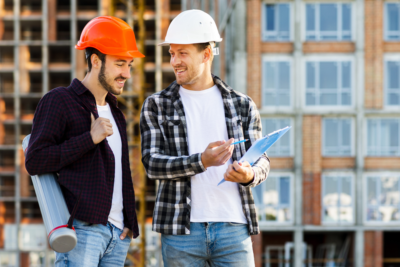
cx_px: 200
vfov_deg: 16.1
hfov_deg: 23.9
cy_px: 134
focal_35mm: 85
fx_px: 945
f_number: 3.5
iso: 250
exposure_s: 1/320
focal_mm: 85
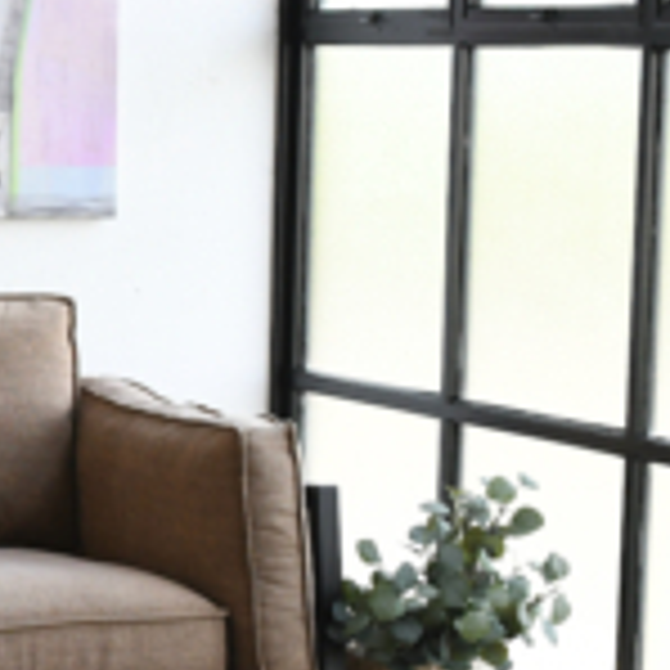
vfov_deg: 11.3
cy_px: 562
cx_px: -247
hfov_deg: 11.0
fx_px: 3372
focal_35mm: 154
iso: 1600
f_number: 5.6
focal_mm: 40
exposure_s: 1/640
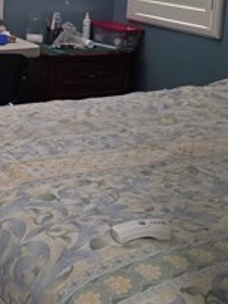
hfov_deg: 19.8
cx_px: -4
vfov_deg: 26.3
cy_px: 40
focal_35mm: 72
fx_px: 632
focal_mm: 6.5
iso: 250
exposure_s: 1/120
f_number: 1.4
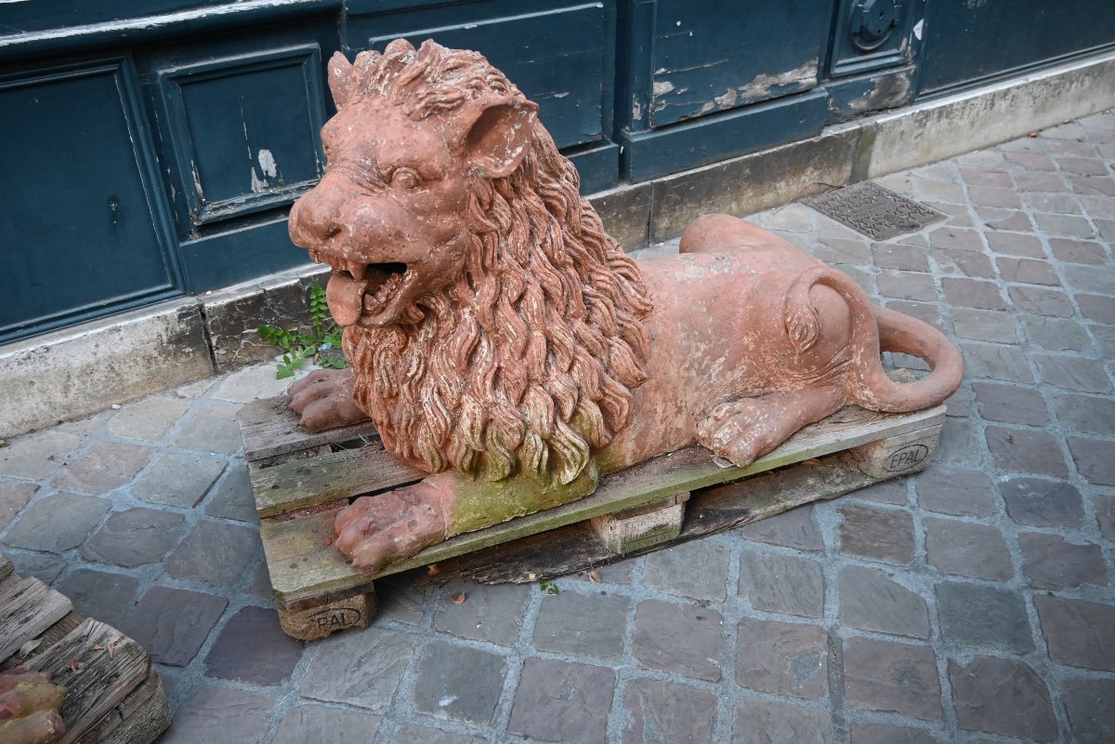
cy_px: 372
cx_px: 558
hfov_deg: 59.5
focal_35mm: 32
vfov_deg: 41.7
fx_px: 976
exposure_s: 1/125
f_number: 3.5
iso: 640
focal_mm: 21
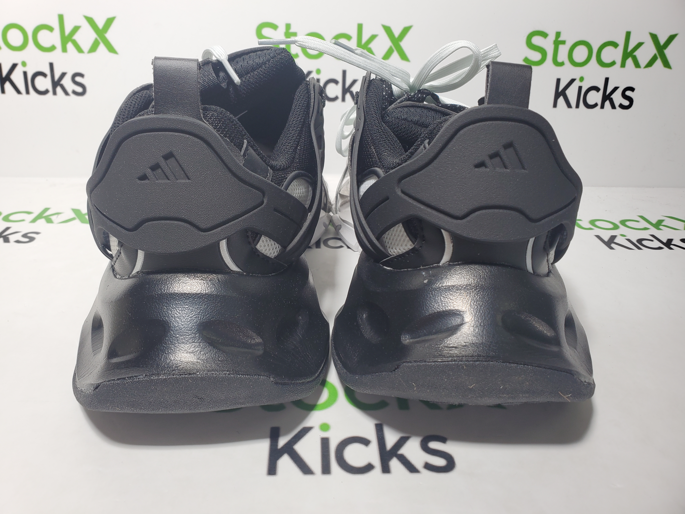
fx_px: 515
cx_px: 342
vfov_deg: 53.1
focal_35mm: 26
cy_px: 257
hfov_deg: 67.3
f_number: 2.4
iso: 50
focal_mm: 4.3
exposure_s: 1/130
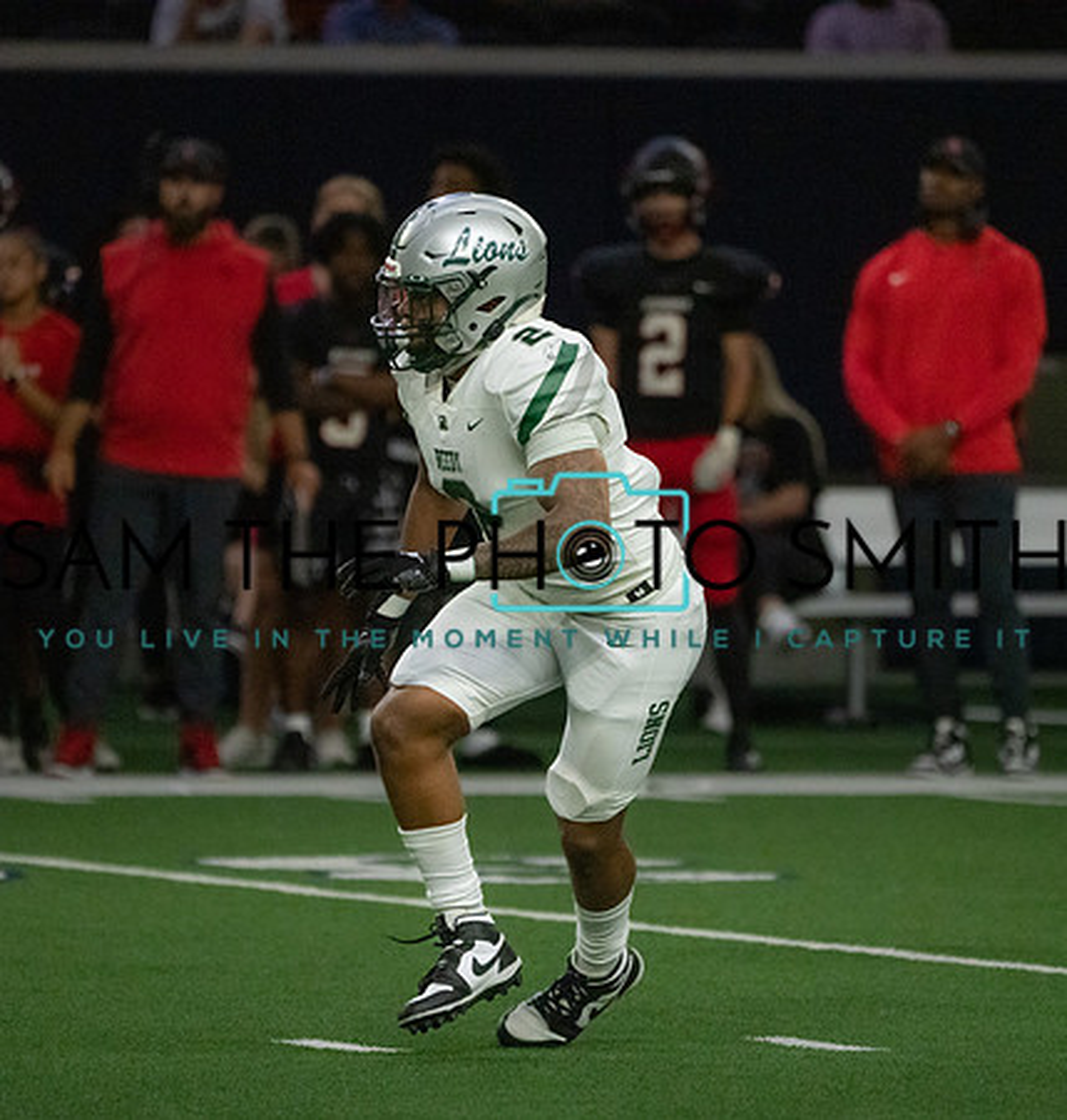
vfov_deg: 3.3
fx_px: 19525
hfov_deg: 3.1
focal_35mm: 546
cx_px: 591
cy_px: 586
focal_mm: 400
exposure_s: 1/1250
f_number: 5.6
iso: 12800
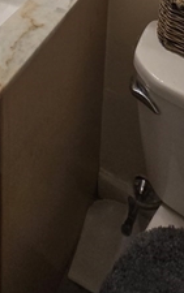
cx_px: 43
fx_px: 376
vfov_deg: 25.4
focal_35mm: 47
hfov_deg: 27.1
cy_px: -189
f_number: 2.2
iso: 100
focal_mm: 2.2
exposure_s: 1/60
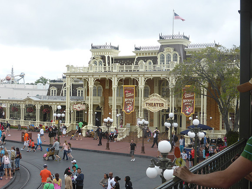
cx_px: 126
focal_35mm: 49
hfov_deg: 38.9
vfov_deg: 29.7
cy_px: 94
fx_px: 357
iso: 100
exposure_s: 1/250
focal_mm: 8.5
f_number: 4.2
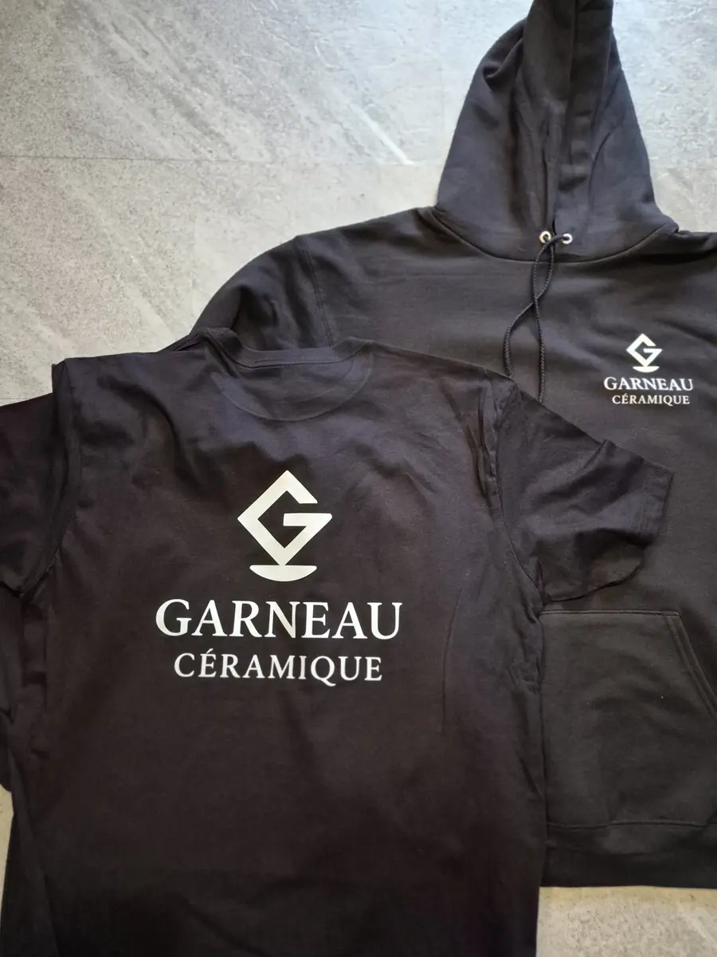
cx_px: 358
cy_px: 478
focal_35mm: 23
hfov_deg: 58.9
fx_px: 635
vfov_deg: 73.9
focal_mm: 5.4
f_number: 1.8
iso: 1600
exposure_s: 1/60
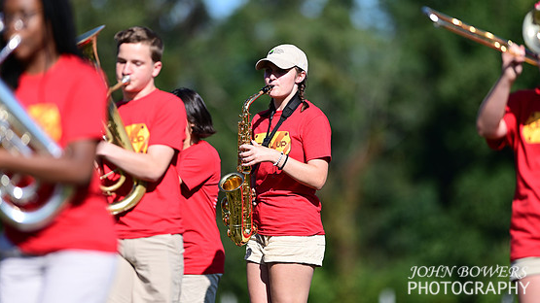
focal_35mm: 328
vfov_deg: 3.7
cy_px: 149
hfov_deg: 6.6
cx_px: 279
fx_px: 4696
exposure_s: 1/1600
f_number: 2.8
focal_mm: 300
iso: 100
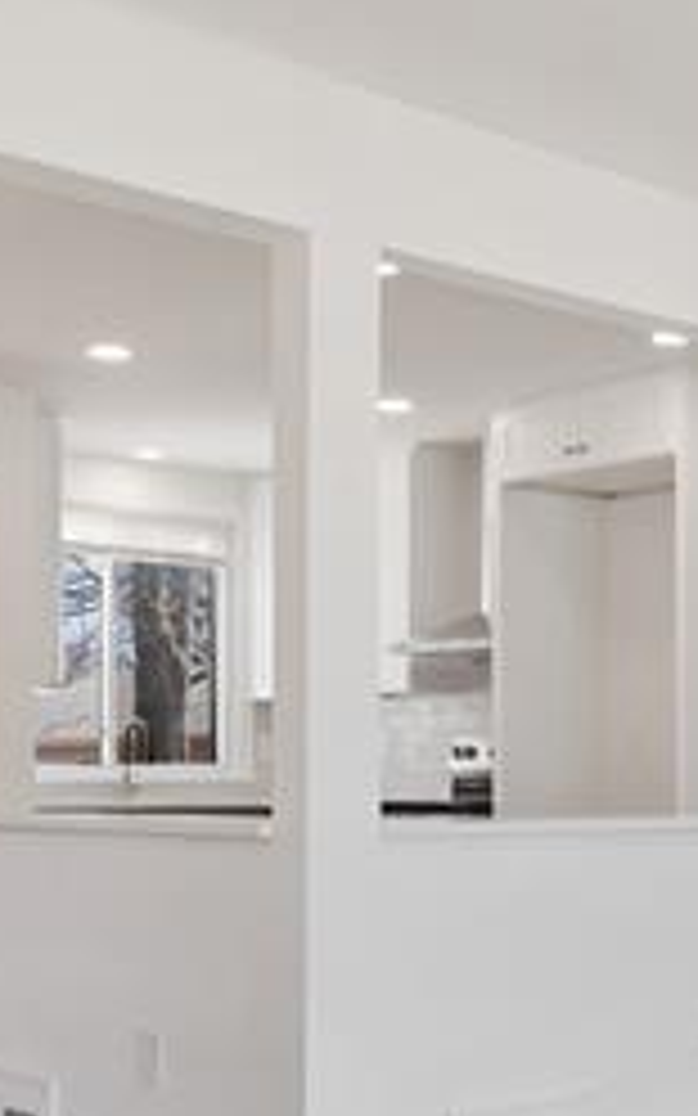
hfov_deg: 21.8
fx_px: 1796
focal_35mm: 59
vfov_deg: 34.3
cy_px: 734
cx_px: 545
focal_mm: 14
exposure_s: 1/4
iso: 100
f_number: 8
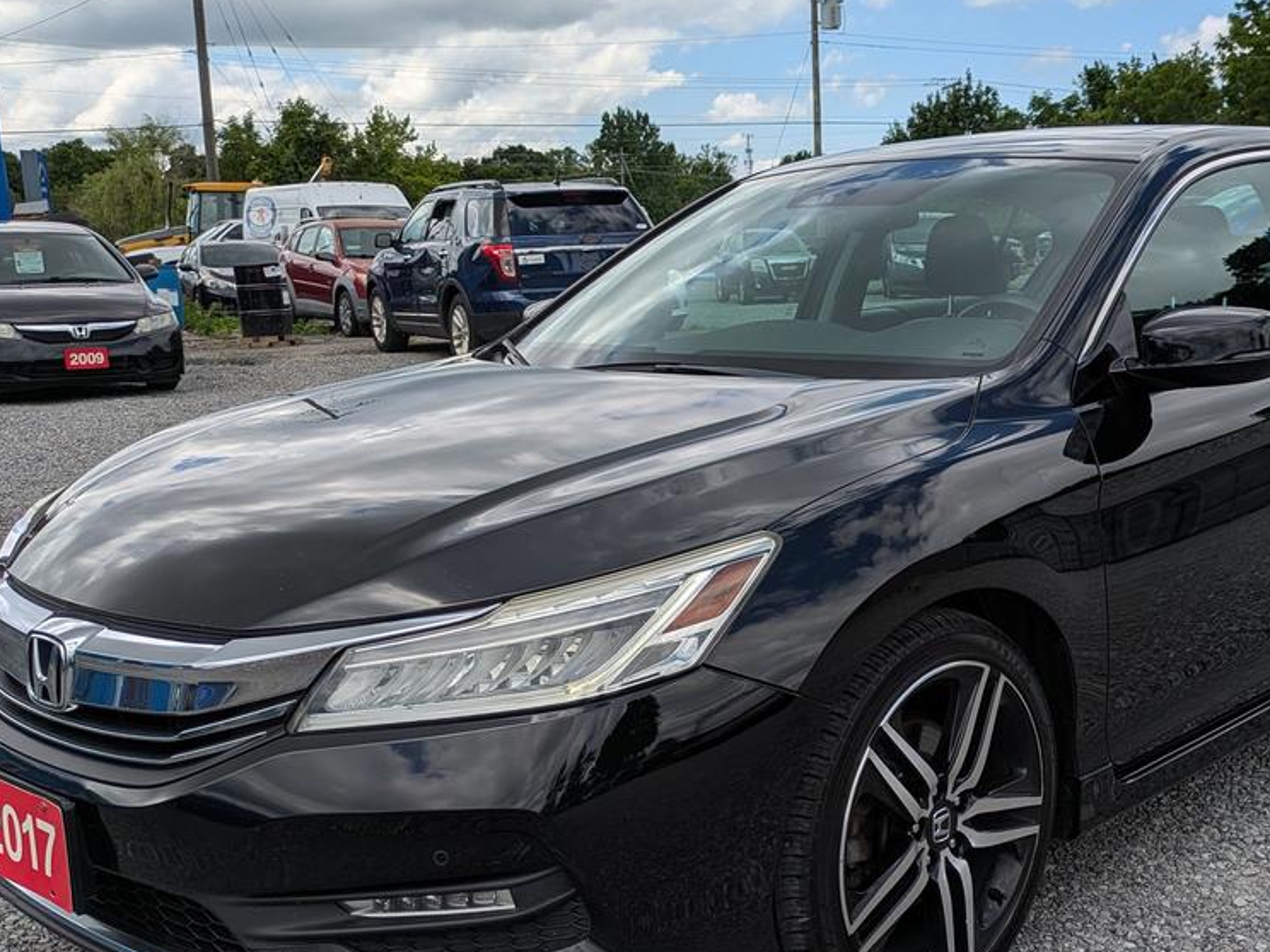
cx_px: 866
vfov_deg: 33.6
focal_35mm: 43
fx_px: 1578
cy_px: 536
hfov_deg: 43.1
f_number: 1.89
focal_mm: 5.43
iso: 45
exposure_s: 1/2222
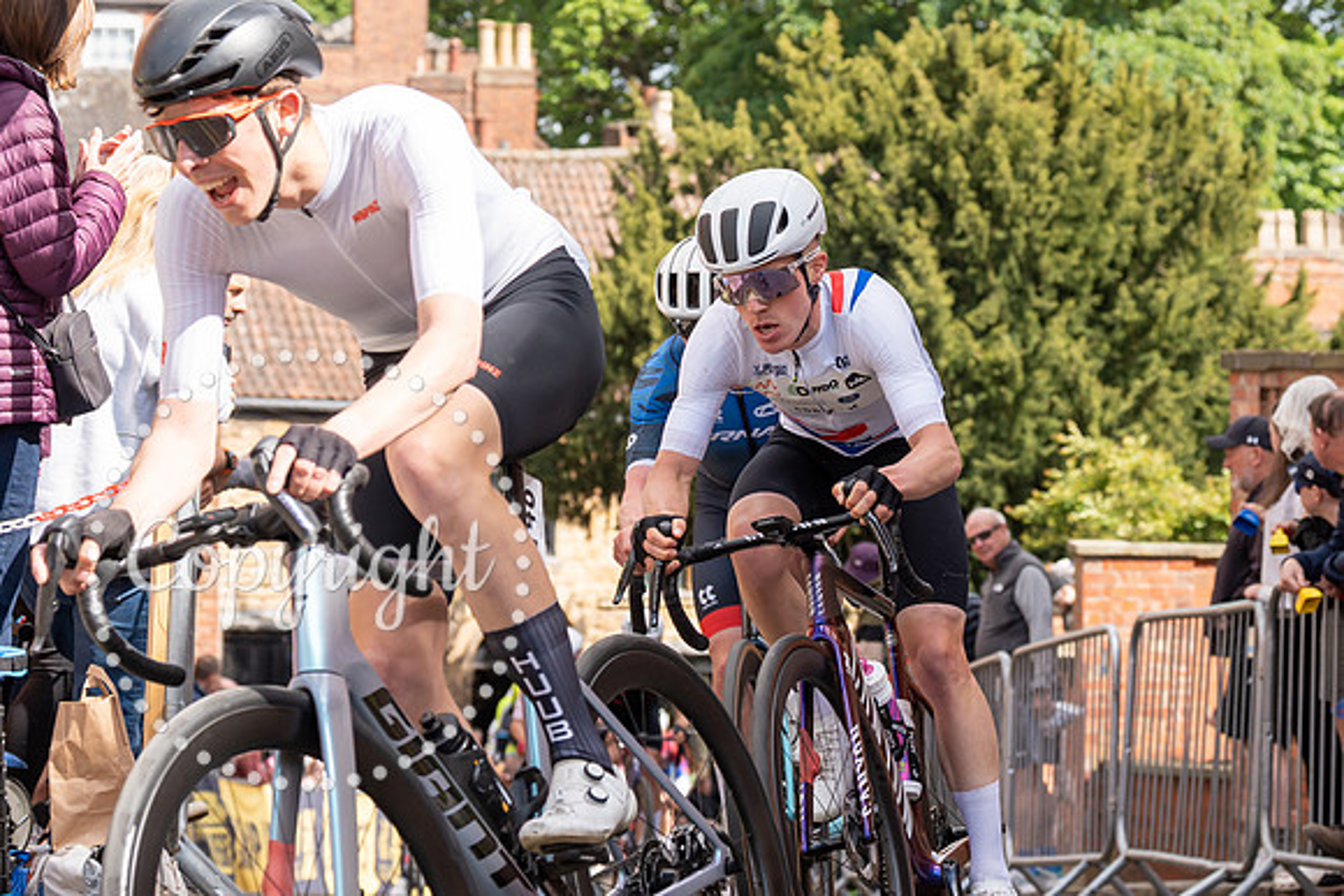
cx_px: 870
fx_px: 4553
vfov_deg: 11.2
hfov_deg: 16.8
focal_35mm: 122
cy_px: 116
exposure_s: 1/1000
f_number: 5
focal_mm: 70
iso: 250
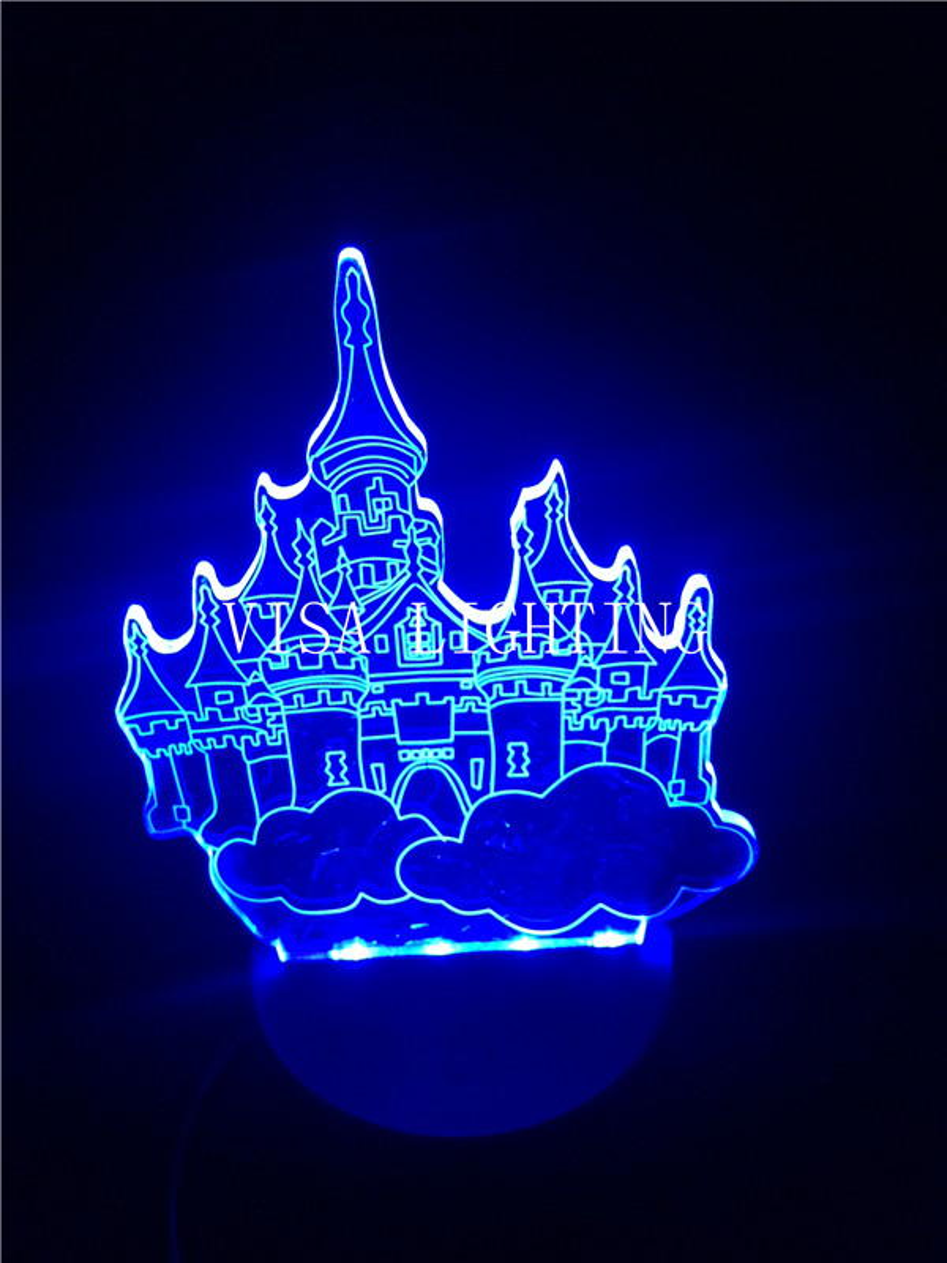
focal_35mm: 33
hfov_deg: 42.9
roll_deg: -1.5
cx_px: 474
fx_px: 1204
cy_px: 632
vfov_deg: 55.4
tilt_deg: -33.2
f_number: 2.4
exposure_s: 1/20
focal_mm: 4.12
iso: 320
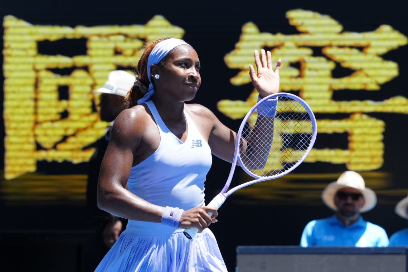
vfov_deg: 9.1
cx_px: 204
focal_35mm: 150
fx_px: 1700
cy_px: 136
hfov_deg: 13.7
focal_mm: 150
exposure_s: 1/3200
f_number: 4
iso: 800
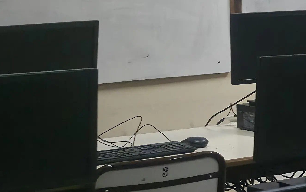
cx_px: 928
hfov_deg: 10.1
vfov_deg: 8.7
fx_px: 1259
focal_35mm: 151
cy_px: 22
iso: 200
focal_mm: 6.3
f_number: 1.7
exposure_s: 1/100
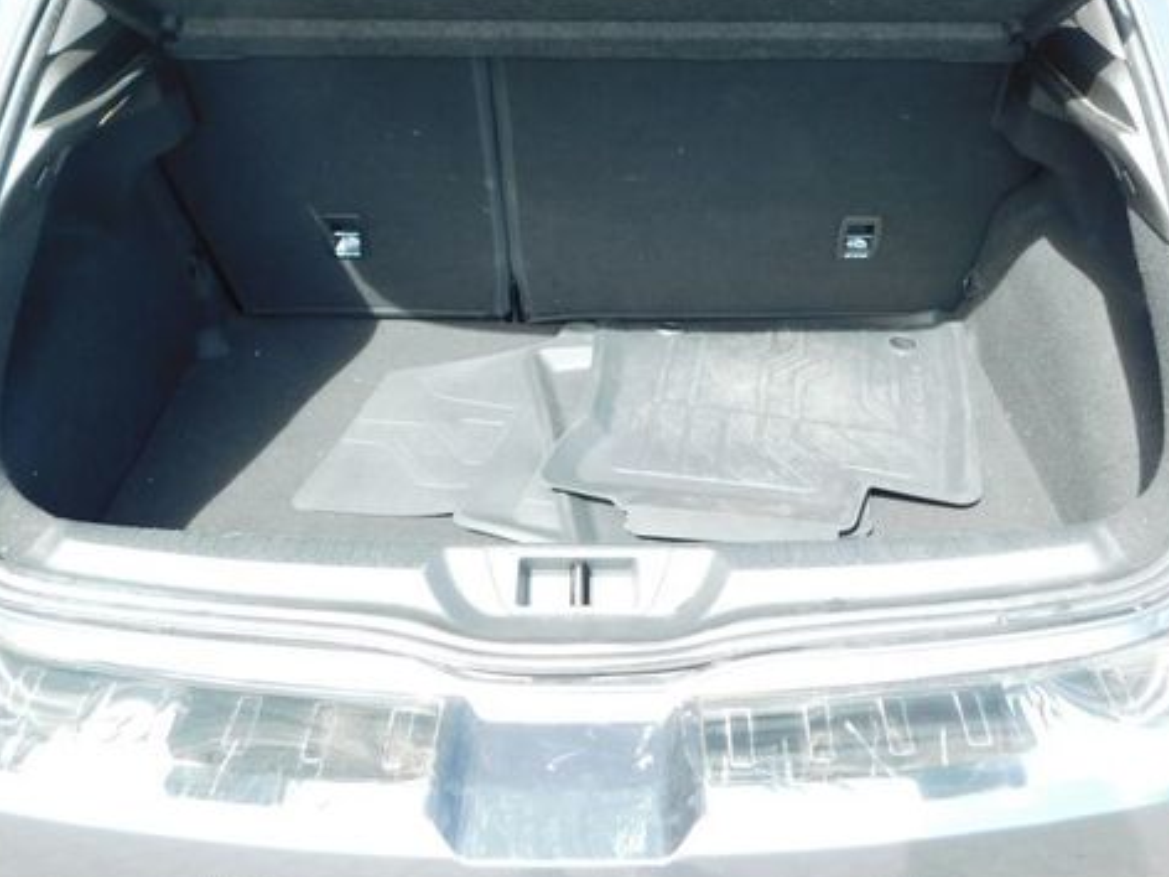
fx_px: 1317
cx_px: 651
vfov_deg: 35.4
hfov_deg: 47.8
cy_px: 151
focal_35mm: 39
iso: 125
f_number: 3
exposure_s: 1/125
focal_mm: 4
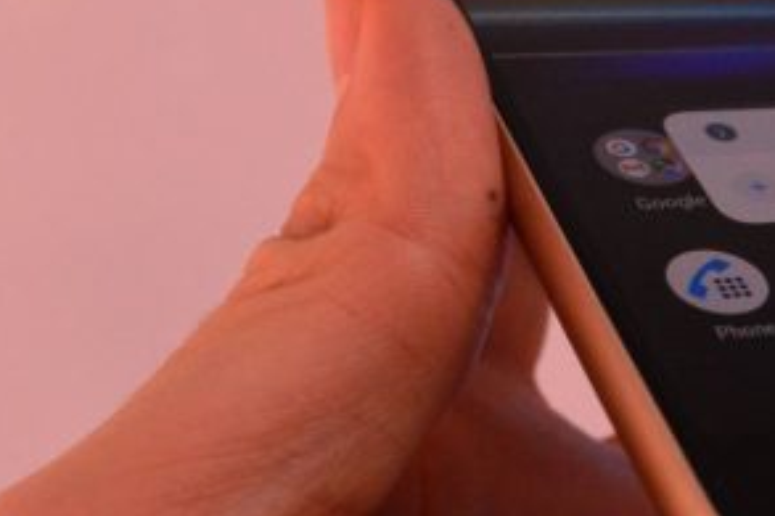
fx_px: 1915
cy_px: 200
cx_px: 738
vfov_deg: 15.3
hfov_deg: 22.2
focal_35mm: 89
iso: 3200
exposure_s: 1/250
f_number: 10
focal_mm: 29
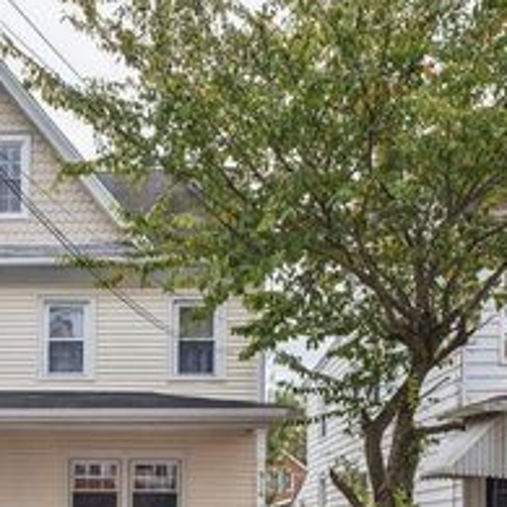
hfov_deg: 33.0
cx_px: 96
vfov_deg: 33.2
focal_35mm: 50
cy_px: 394
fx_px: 829
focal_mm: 15.1
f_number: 8
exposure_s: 1/280
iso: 250
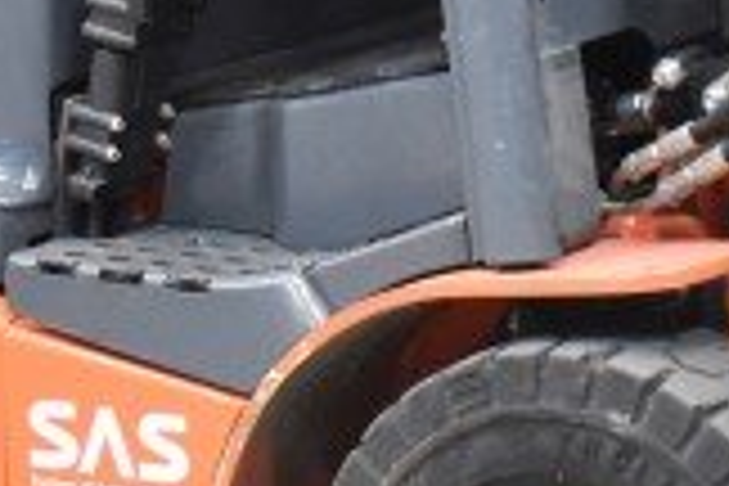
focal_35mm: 267
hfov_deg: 7.7
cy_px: -544
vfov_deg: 5.0
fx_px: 5406
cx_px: 436
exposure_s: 1/25
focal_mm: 24
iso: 1600
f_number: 5
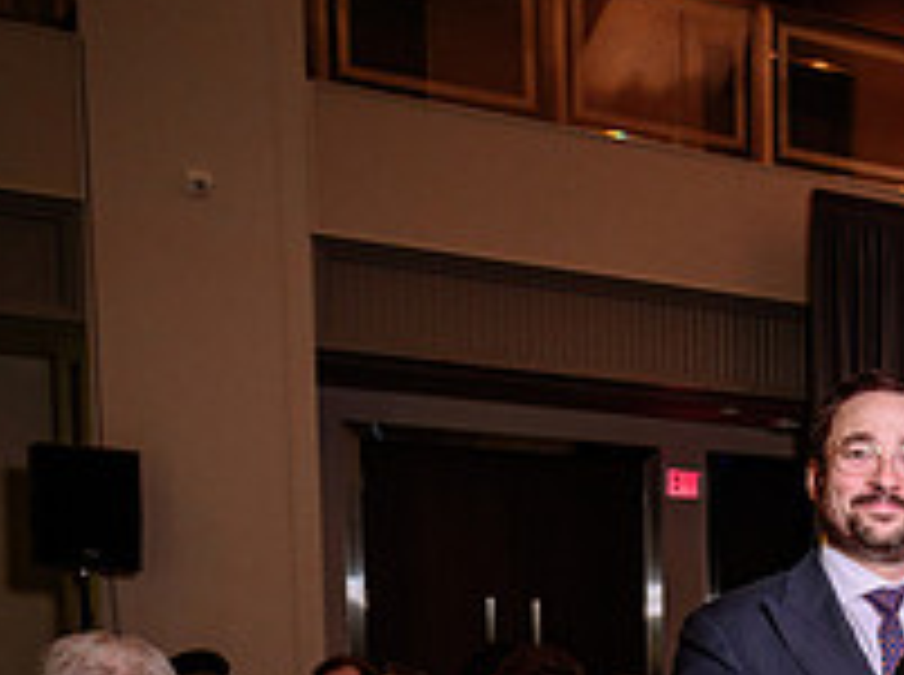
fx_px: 2007
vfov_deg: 17.8
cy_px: 891
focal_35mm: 77
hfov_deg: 22.4
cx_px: 1207
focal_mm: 26
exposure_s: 1/60
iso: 1000
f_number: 4
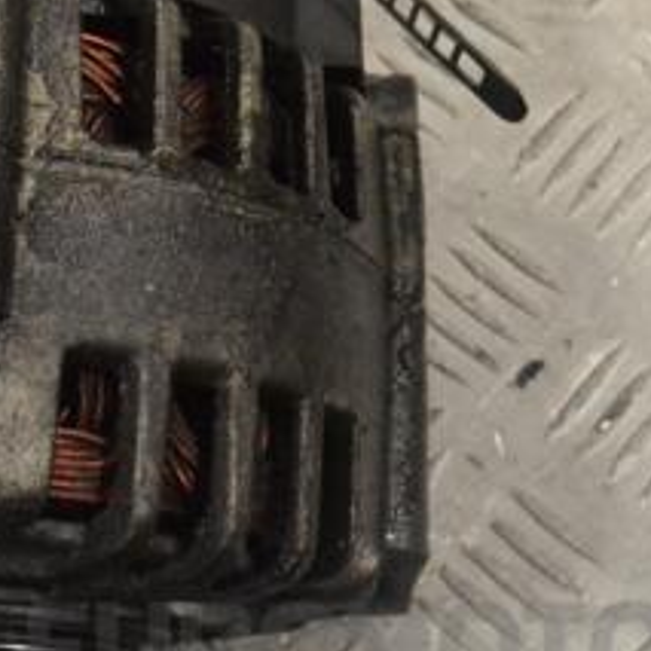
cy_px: 241
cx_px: -31
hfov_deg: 21.0
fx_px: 1681
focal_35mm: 79
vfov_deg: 21.9
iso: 3200
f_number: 9
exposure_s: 1/320
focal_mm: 22
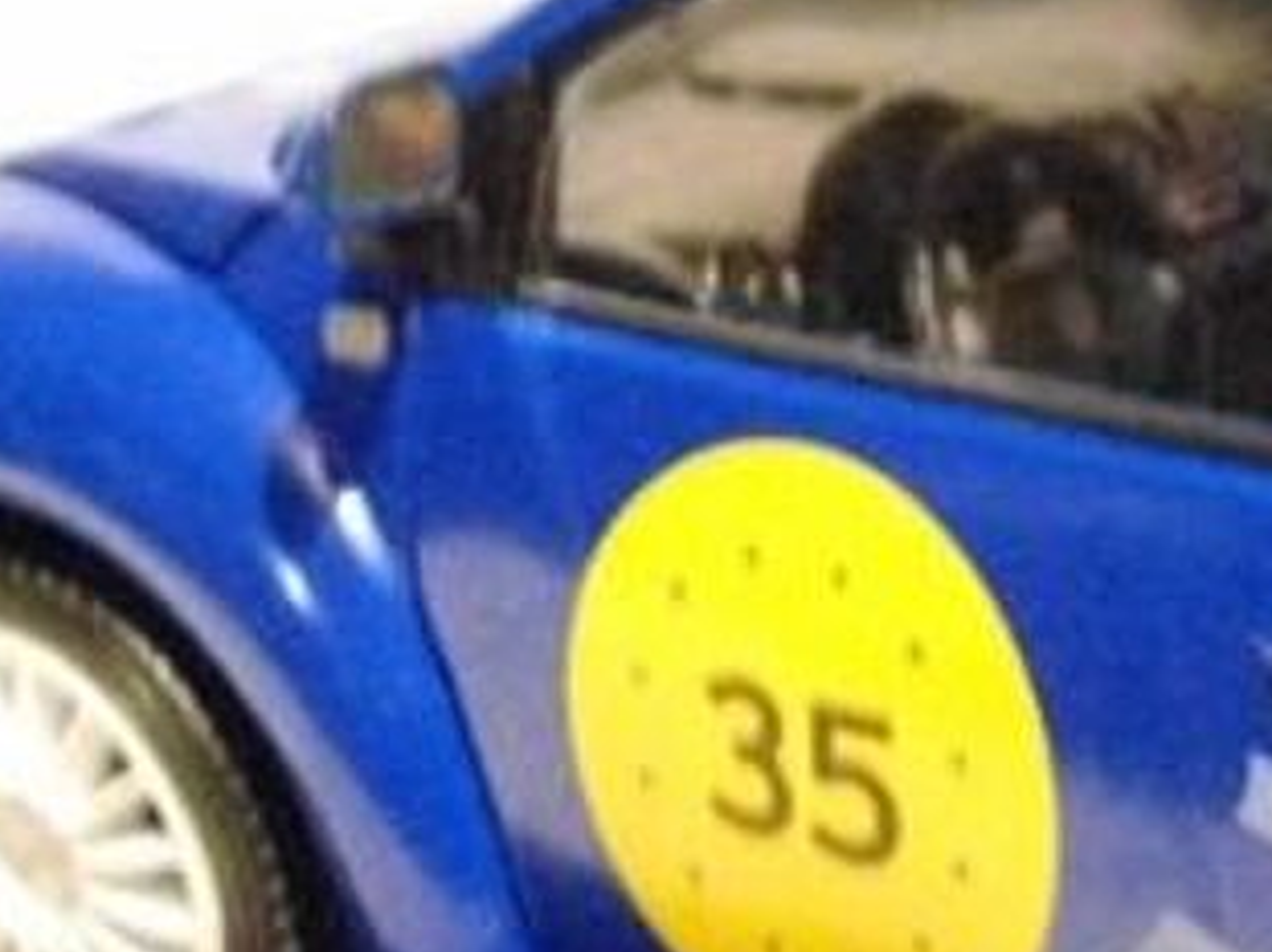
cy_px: 825
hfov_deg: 15.5
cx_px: 1812
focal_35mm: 119
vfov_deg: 12.4
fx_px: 4371
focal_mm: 6.7
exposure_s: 1/10
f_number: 3.2
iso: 1600
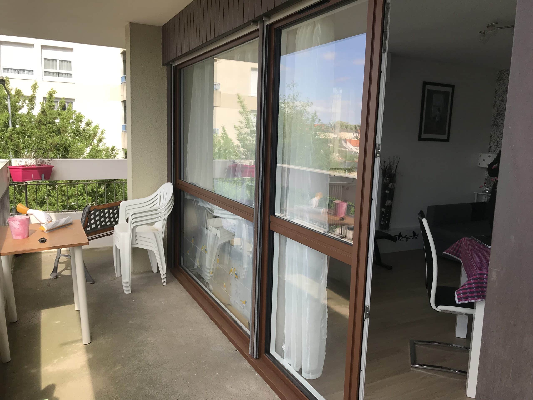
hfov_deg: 63.4
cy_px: 200
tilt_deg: -8.5
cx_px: 266
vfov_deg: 49.7
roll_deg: -2.0
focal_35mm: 28
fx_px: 431
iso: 20
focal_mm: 3.99
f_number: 1.8
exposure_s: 1/643
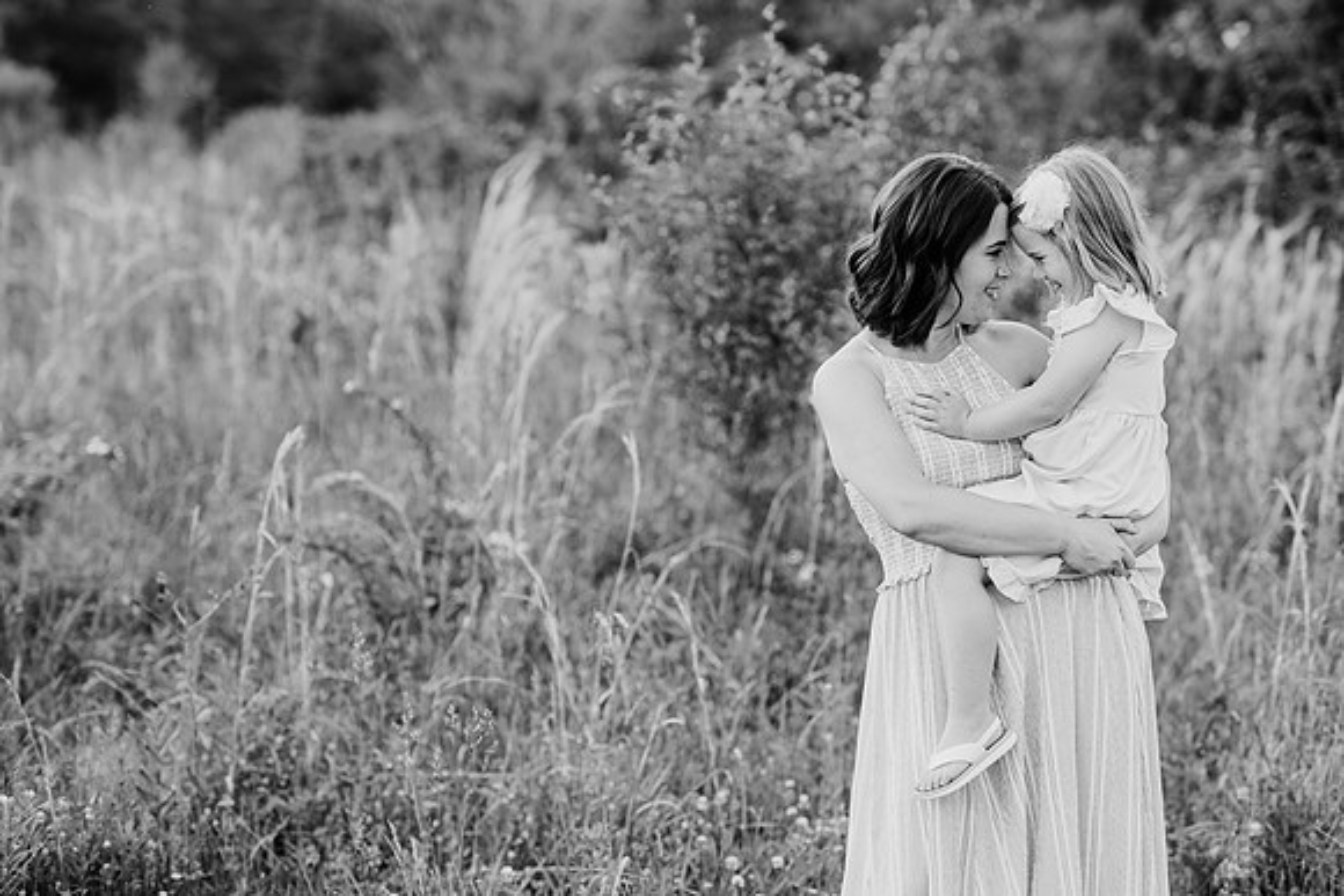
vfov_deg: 16.1
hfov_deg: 23.9
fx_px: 3174
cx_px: 672
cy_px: 448
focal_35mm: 85
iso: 200
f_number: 2.5
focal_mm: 85
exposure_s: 1/320
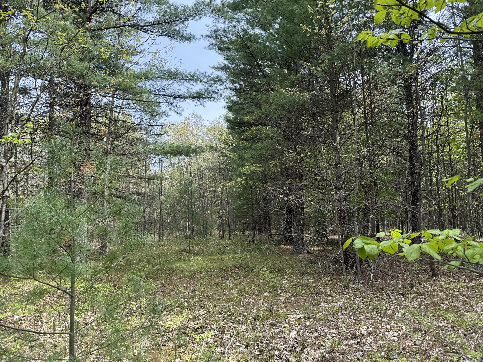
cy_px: 181
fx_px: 335
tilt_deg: +6.9
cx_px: 242
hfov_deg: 71.6
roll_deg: +1.0
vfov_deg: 56.8
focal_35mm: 24
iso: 100
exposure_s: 1/1156
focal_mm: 6.76
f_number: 1.78
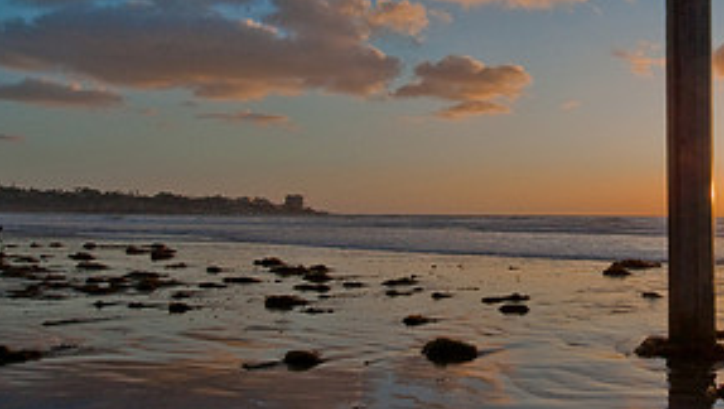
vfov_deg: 31.0
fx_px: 730
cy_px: 138
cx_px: 616
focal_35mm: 38
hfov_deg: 48.6
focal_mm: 12
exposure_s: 1/500
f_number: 11
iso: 250
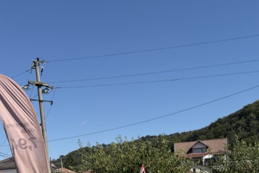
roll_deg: +6.2
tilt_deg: -6.3
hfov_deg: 32.7
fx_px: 432
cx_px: 200
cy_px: 236
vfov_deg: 20.3
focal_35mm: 60
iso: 64
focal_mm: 5.96
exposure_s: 1/6329
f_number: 1.6
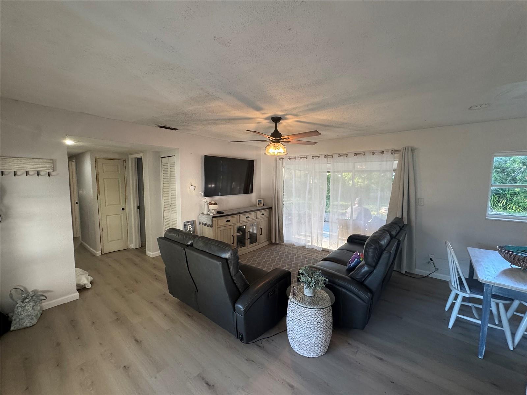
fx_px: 213
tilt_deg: -5.0
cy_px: 198
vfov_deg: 85.7
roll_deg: +0.2
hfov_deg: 102.1
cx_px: 264
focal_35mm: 14
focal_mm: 2.22
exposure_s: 1/120
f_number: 2.2
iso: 250
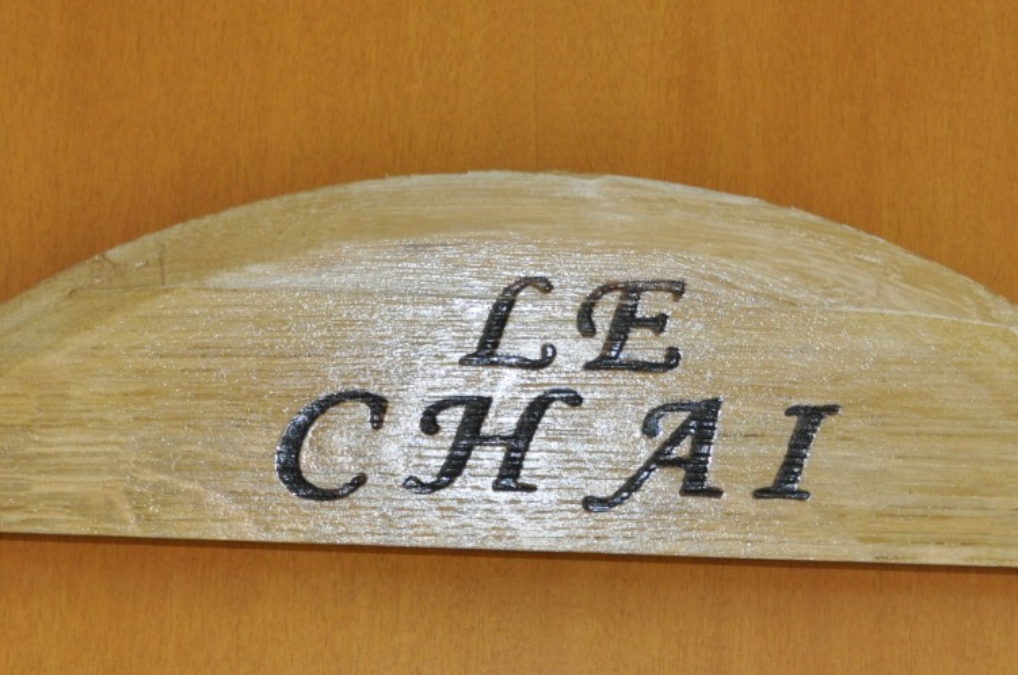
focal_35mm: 104
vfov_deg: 13.1
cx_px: 627
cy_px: 435
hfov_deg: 19.6
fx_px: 2936
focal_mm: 32
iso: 800
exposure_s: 1/60
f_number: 4.8
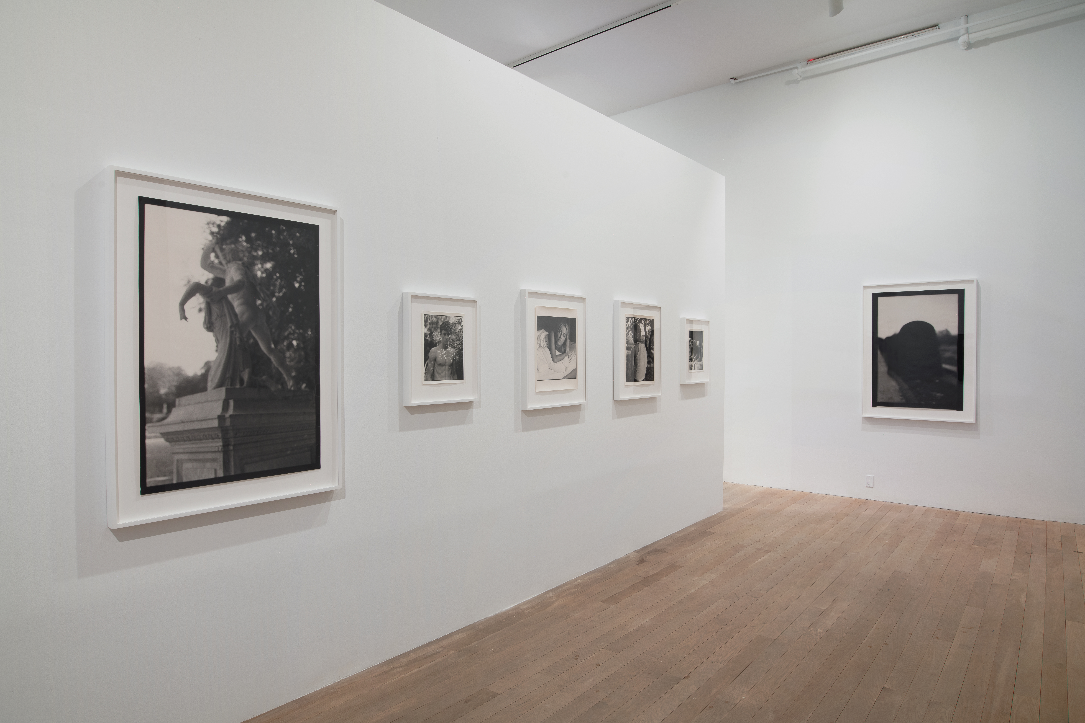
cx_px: 542
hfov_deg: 81.2
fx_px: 633
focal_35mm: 21
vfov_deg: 59.5
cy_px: 362
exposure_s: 8
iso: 31
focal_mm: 21
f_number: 11
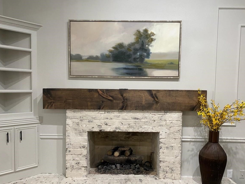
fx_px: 205
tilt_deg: -3.0
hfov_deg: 61.7
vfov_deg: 48.1
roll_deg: -0.8
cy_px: 102
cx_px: 121
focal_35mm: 29
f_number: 1.8
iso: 250
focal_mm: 4.25
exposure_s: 1/60
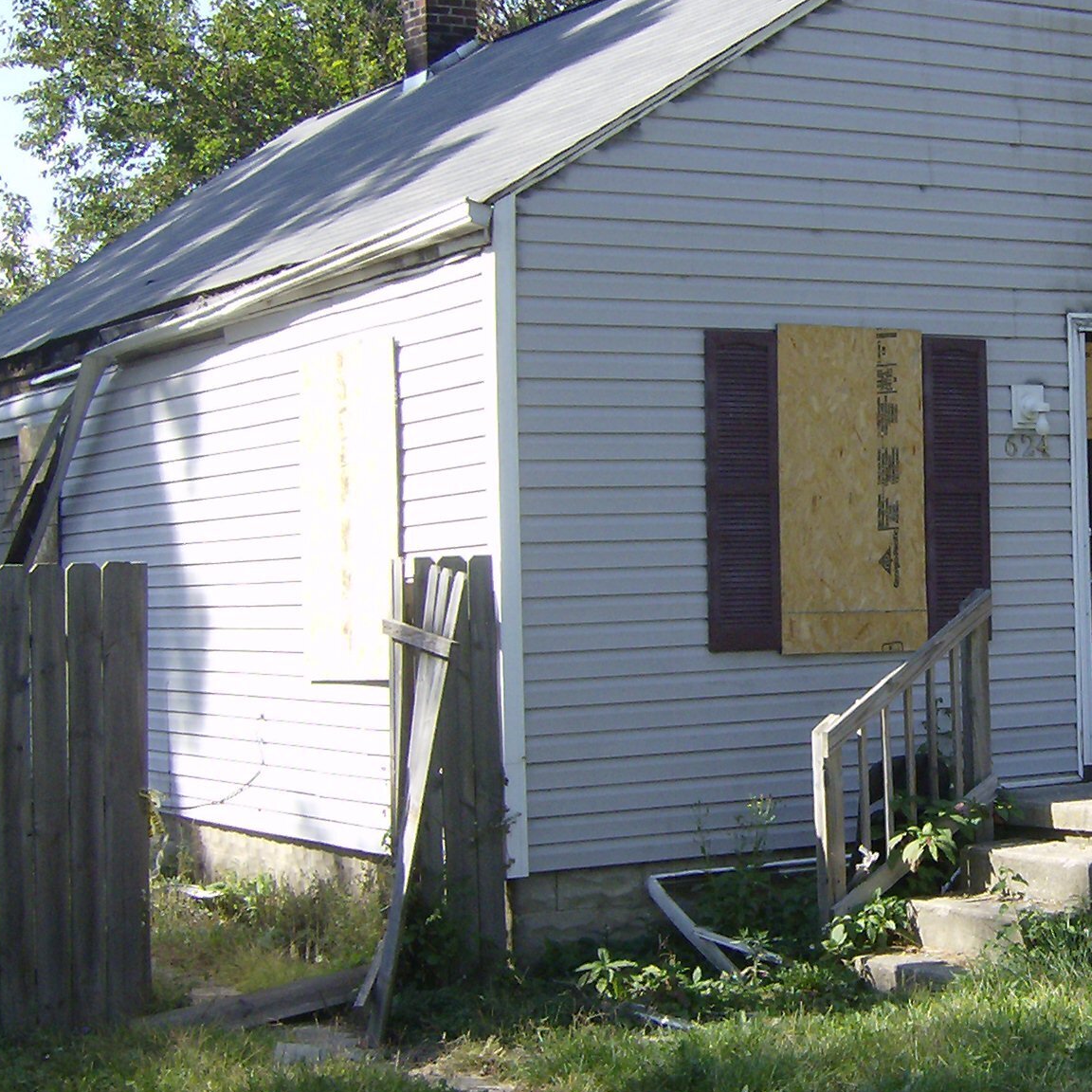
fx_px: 2534
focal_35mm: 71
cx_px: 1001
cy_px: 499
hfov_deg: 23.6
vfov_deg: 24.3
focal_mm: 6
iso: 100
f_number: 4.7
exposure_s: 1/278
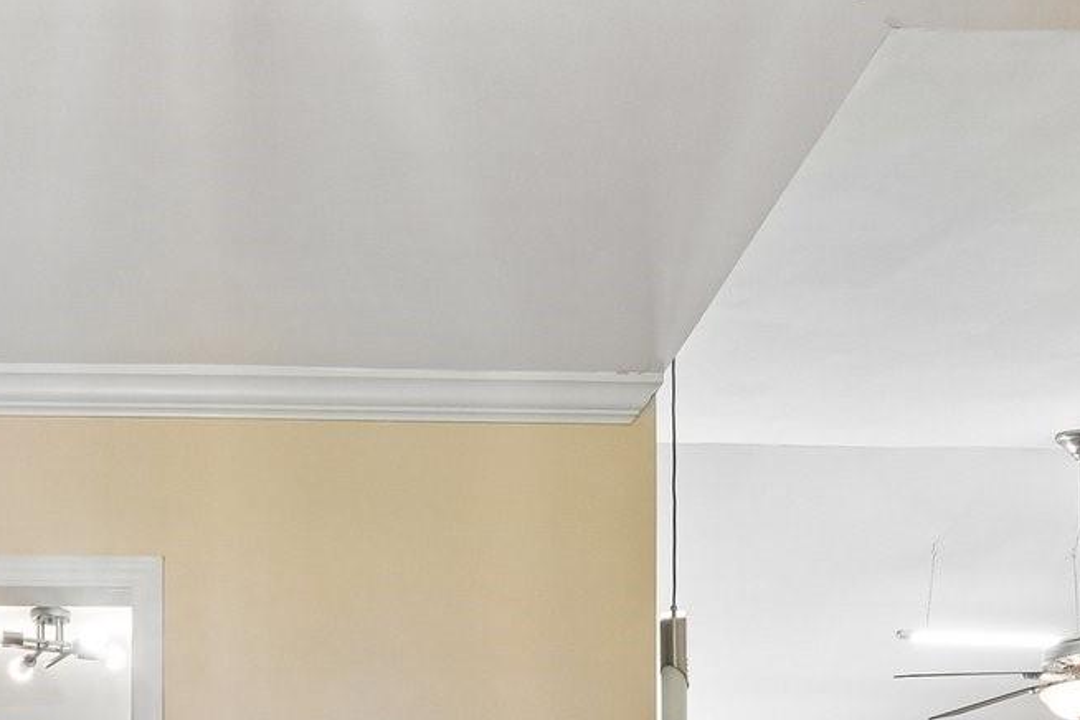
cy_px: 1068
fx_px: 1410
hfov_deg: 40.7
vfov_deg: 23.3
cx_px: 271
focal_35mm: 47
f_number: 8
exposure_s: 1/6
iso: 400
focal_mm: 10
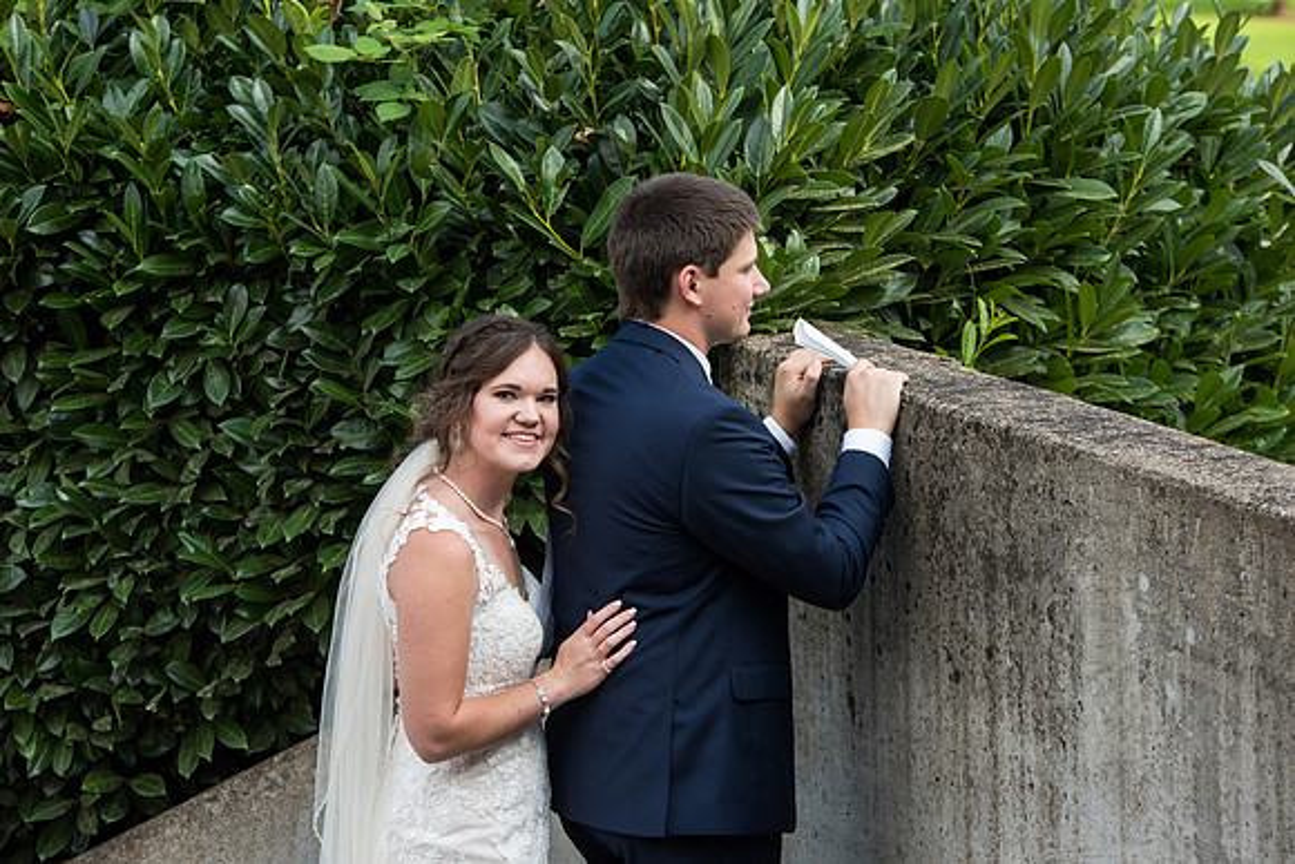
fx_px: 5217
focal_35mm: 145
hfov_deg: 14.2
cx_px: 648
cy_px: 432
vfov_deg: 9.5
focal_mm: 145
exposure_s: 1/320
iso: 400
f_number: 6.3
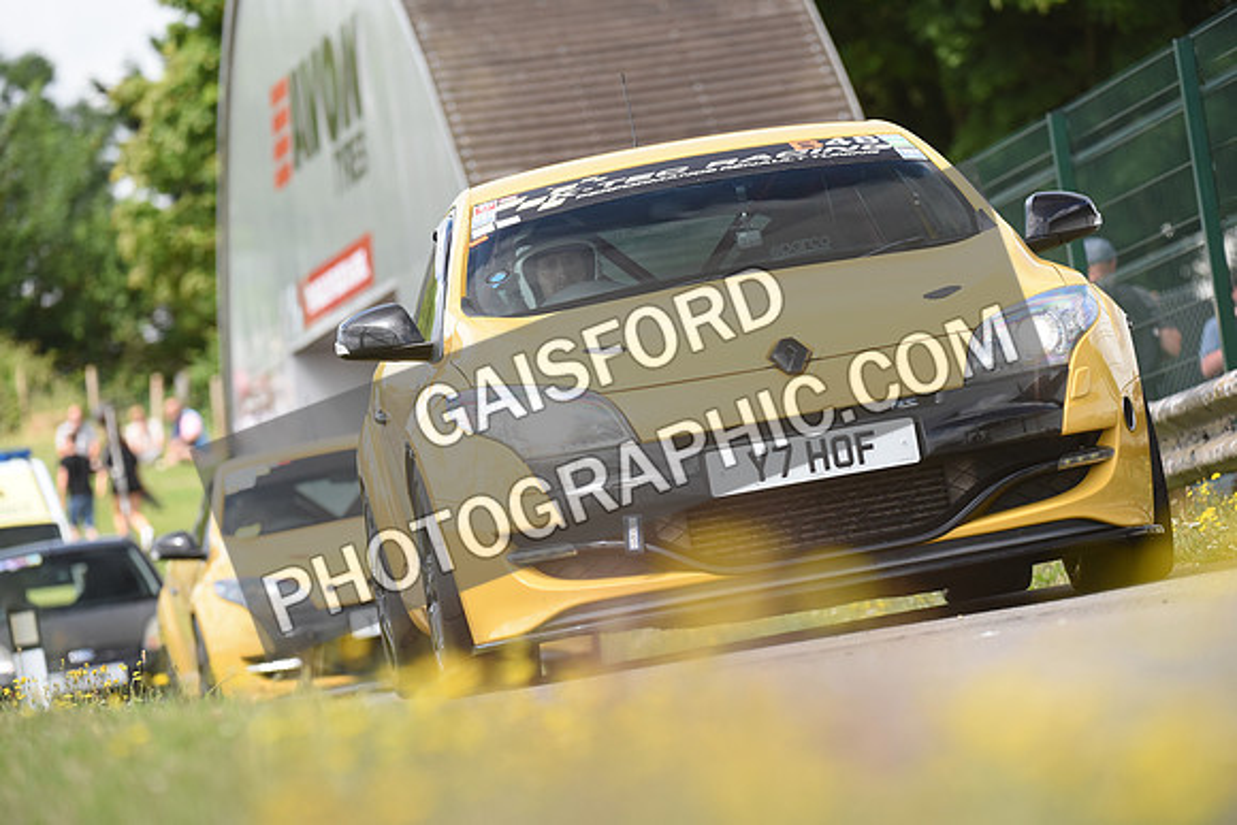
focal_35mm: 250
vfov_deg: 5.5
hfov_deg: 8.2
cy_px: 412
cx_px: 618
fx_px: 8592
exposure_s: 1/1000
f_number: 5.6
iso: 1600
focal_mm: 250
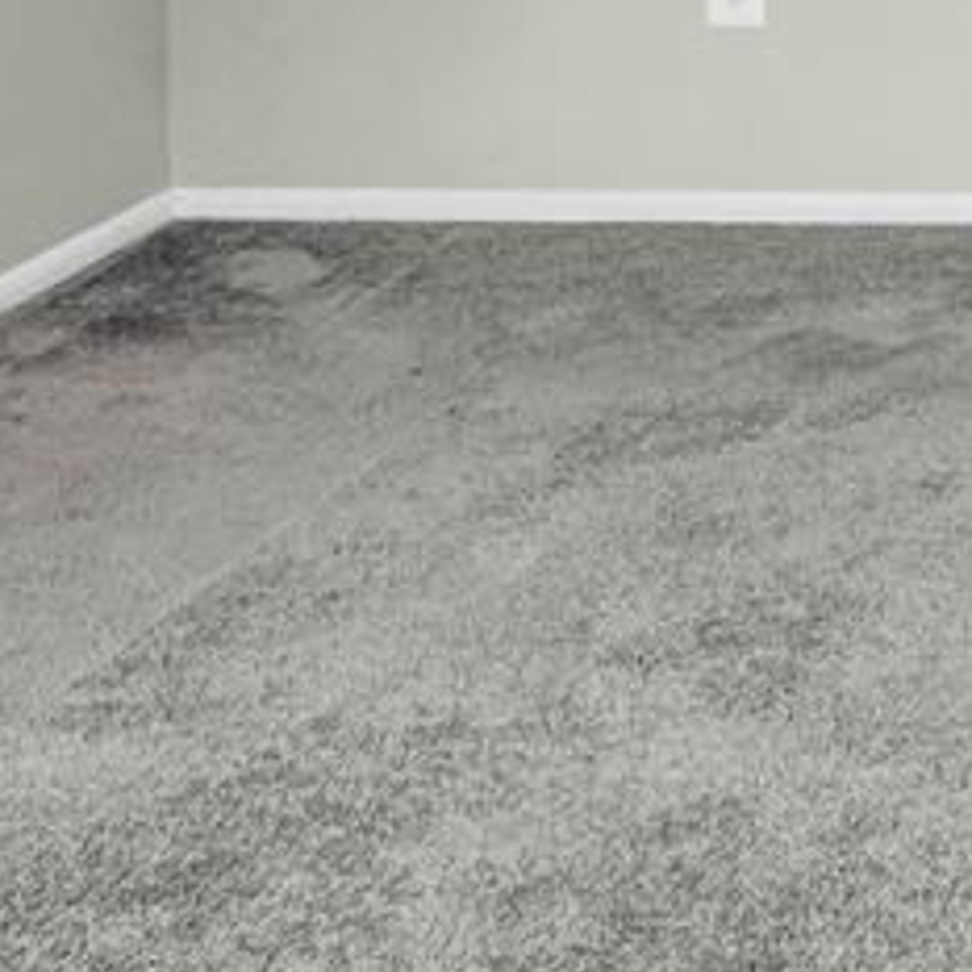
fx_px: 2001
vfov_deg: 22.5
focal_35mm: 63
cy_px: -480
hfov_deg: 21.0
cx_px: 1623
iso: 400
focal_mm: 12
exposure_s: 1/15
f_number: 5.6
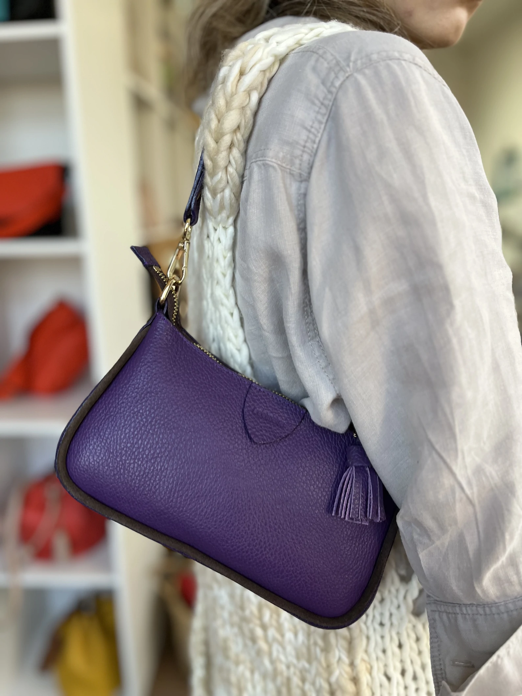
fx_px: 523
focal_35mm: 26
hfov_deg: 53.1
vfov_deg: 67.3
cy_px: 348
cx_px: 261
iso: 100
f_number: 1.6
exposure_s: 1/50
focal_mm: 5.1
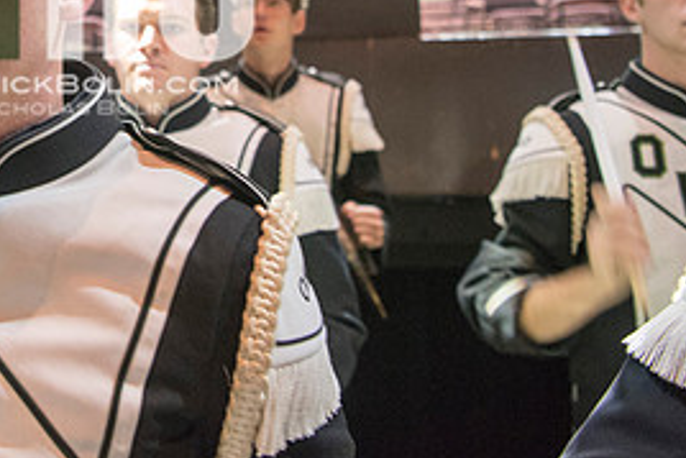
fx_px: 991
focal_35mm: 52
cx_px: 61
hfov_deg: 35.8
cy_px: -6
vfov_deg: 24.7
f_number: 2.8
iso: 4000
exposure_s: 1/100
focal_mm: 24
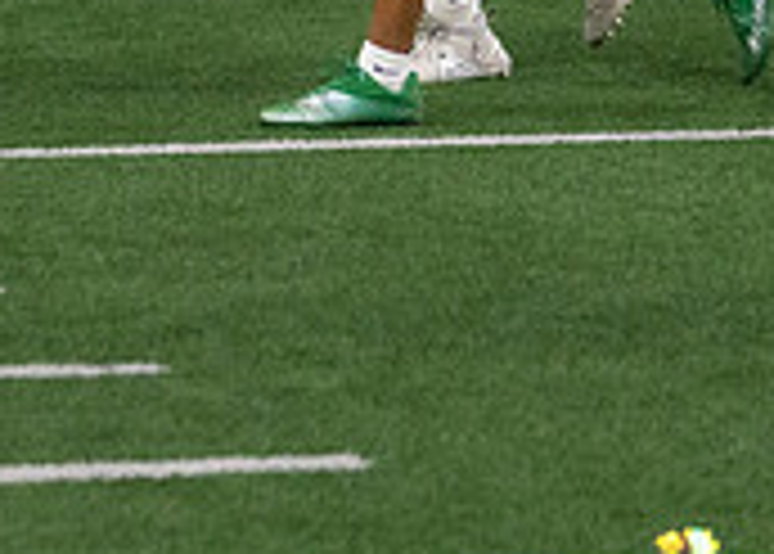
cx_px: -649
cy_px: -666
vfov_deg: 4.1
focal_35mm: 348
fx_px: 7653
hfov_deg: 5.7
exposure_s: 1/1250
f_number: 2.8
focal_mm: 70
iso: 1600
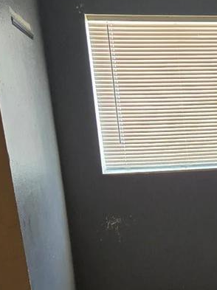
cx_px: 250
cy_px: 284
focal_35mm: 60
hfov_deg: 22.7
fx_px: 502
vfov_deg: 30.2
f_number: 1.8
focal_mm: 5.4
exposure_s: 1/120
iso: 400
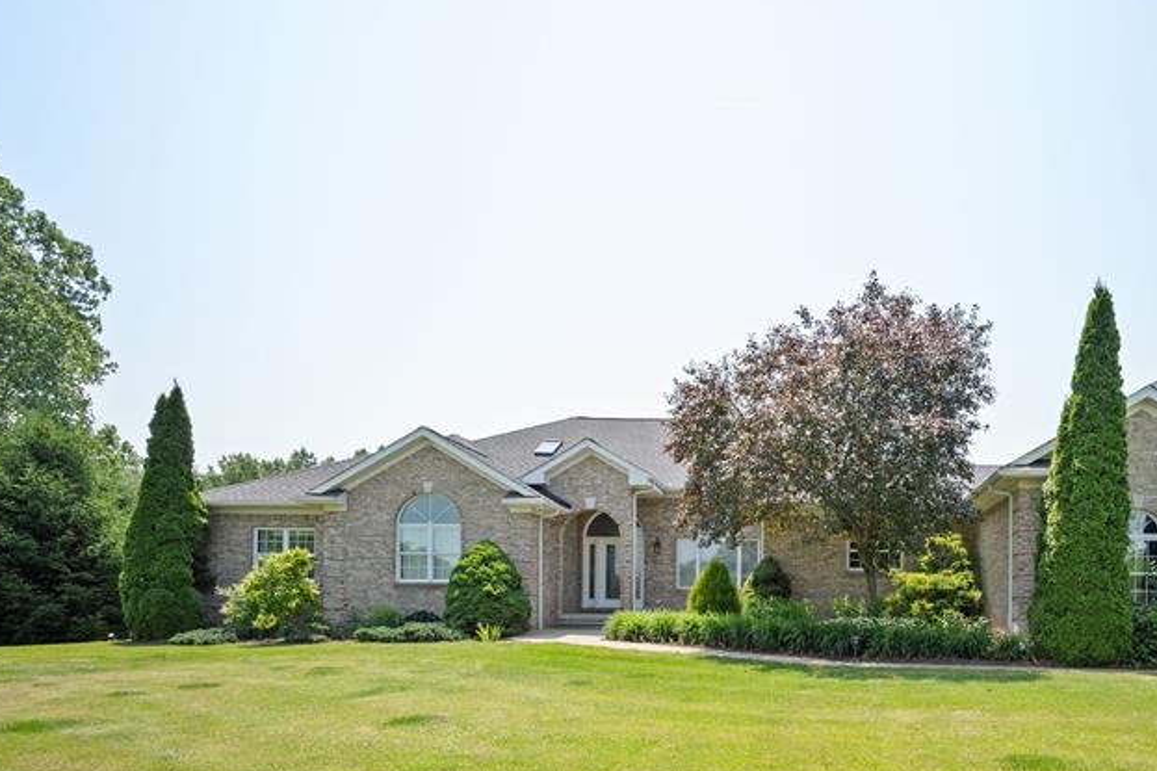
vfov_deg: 53.6
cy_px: 534
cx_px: 834
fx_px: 739
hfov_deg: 72.1
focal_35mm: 23
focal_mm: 14
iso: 100
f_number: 11
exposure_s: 1/60
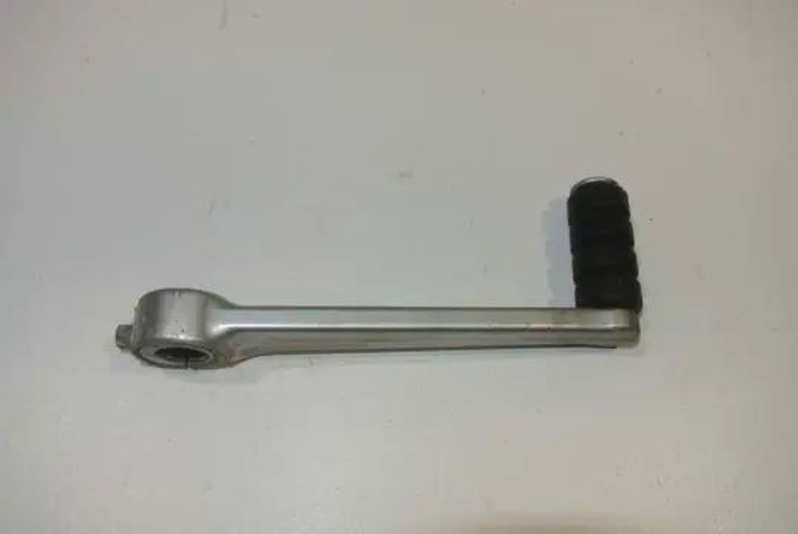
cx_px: 399
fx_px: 754
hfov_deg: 55.7
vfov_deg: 39.0
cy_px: 267
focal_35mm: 34
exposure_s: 1/60
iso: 200
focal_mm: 12.7
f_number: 5
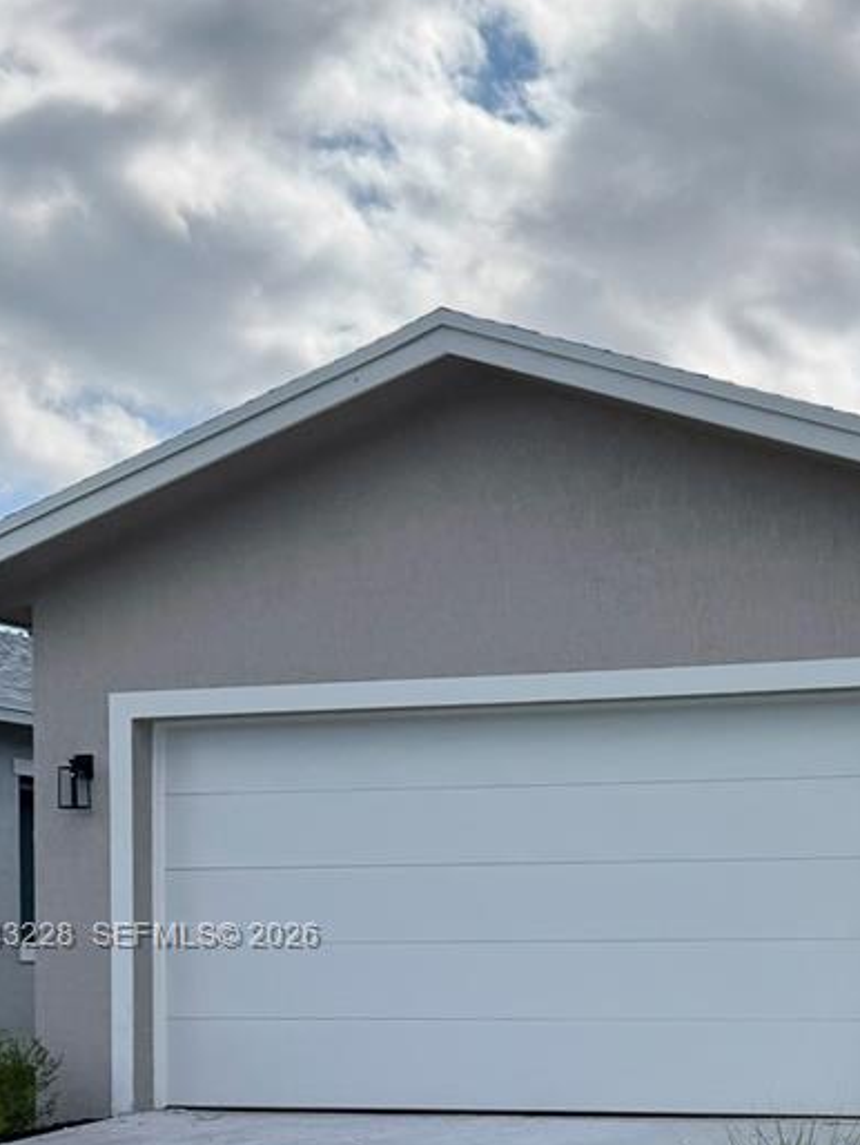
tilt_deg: +1.6
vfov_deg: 33.2
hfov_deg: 24.6
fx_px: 1853
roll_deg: +0.1
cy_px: 938
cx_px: 909
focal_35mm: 56
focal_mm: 6.76
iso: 80
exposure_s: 1/11905
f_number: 1.78
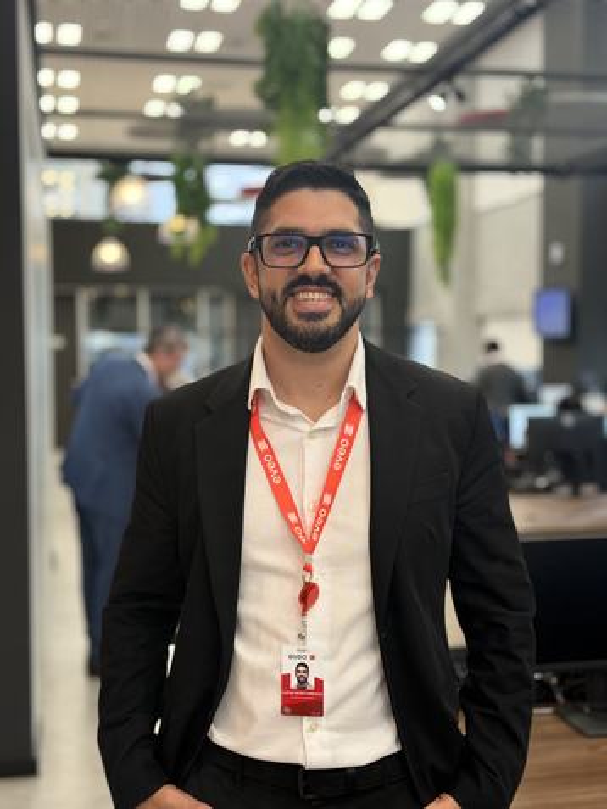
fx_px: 1122
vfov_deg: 39.6
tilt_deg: -3.7
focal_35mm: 48
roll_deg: +0.0
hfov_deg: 30.3
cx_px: 304
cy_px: 404
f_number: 1.78
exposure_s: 1/120
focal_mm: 6.76
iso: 200
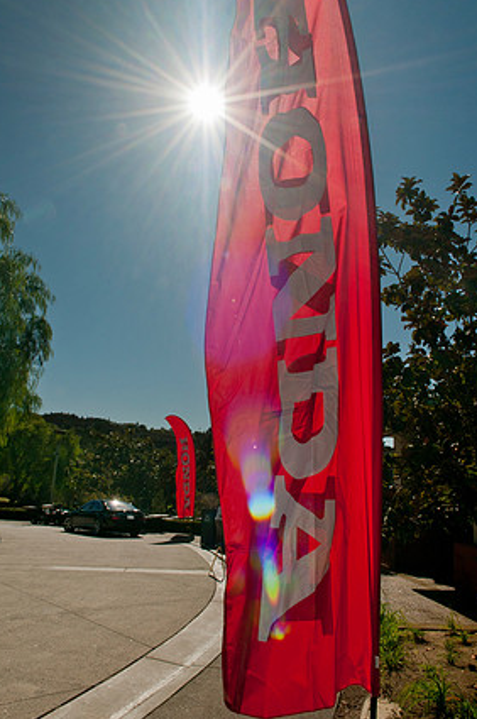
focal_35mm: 27
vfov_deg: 67.4
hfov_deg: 47.8
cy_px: 369
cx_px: 241
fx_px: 538
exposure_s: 1/160
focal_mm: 17
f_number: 22
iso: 200
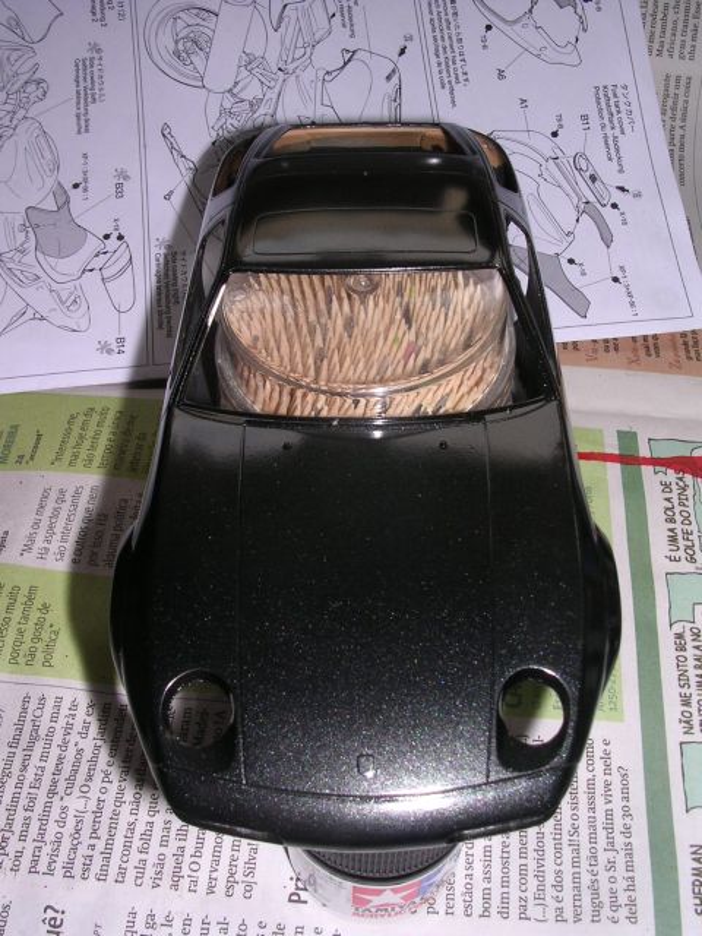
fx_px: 1028
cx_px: 351
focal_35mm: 38
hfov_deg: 37.7
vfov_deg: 49.0
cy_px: 468
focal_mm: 5.8
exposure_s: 1/60.1
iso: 100
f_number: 5.6
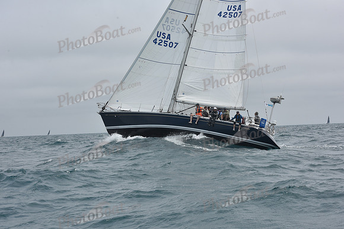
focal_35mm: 70
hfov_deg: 28.8
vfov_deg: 19.5
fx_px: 669
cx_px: 172
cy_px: 114
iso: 250
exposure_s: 1/800
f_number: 11
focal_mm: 70
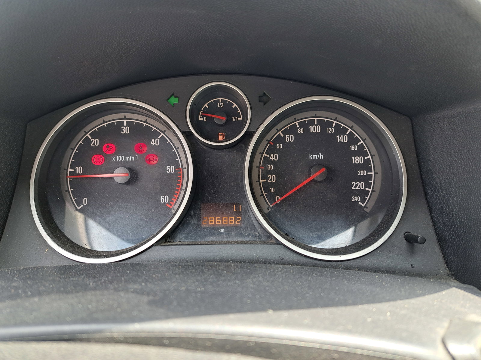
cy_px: 180
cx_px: 240
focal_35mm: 24
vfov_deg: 56.8
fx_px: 333
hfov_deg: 71.6
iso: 50
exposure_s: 1/50
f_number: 1.8
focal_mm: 5.23
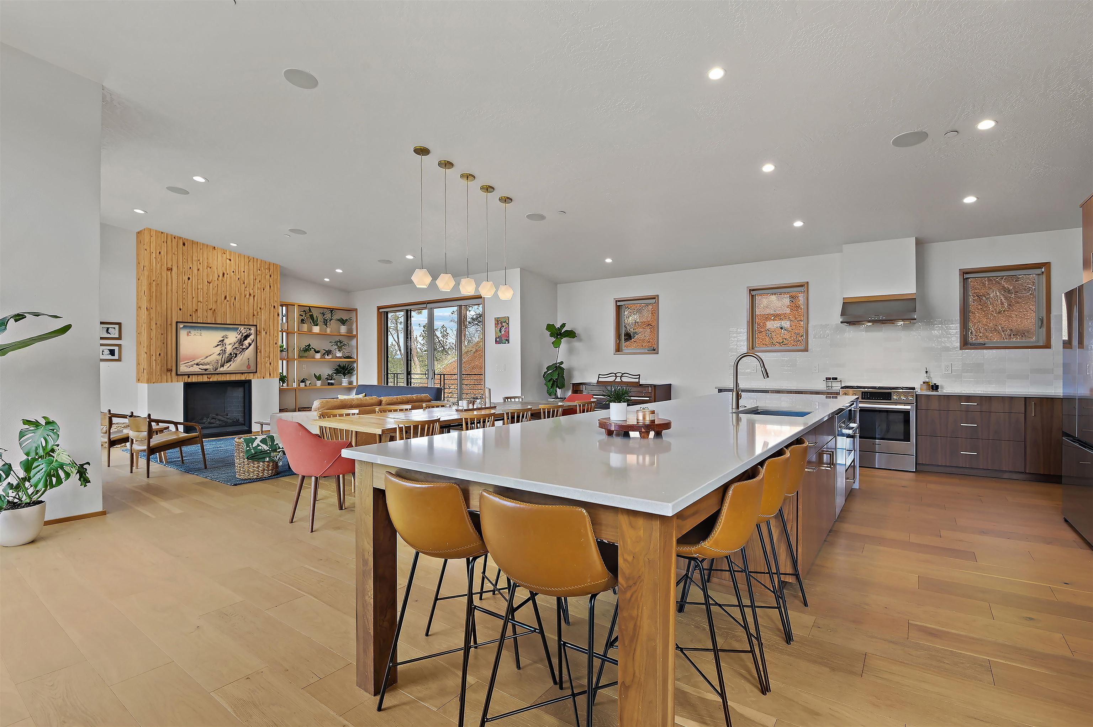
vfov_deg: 73.7
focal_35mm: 16
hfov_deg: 96.8
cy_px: 364
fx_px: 485
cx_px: 546
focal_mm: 16
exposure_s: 1/8
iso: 400
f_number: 8
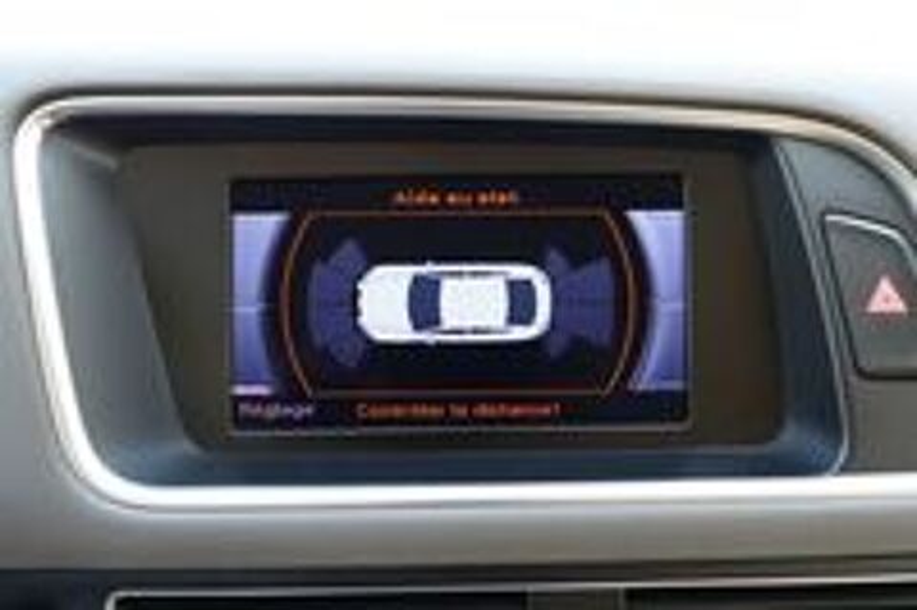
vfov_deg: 36.8
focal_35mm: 36
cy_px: 305
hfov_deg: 53.2
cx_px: 458
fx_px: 916
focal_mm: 13.16
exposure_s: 1/80
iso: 250
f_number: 3.1
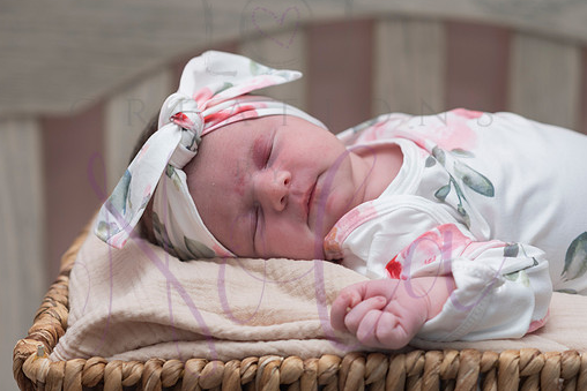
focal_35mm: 97
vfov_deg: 14.1
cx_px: 282
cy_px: 169
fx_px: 1582
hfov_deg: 21.0
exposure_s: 1/320
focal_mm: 85
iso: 400
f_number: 4
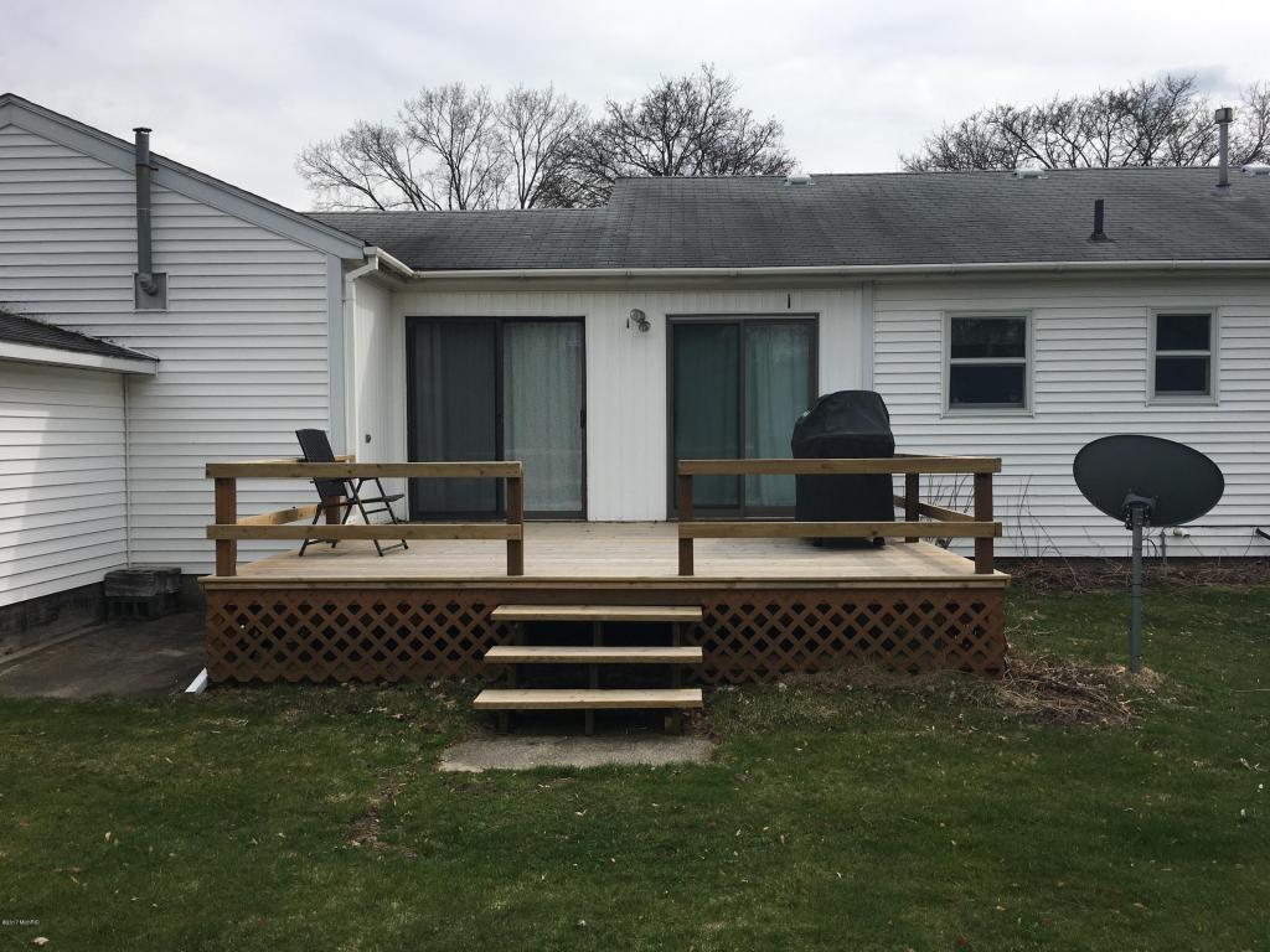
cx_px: 635
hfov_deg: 61.7
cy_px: 476
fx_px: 1064
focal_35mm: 29
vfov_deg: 48.2
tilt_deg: -1.8
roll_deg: -2.8
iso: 25
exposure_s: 1/1876
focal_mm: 4.15
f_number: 2.2
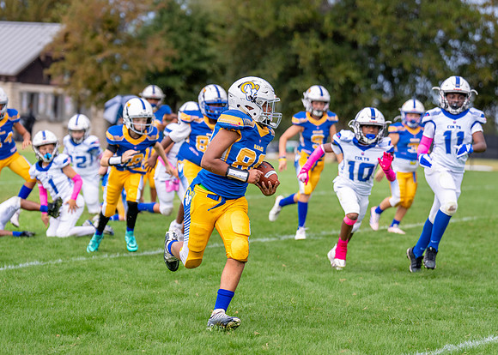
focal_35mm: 145
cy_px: 199
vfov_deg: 9.9
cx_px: 216
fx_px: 2050
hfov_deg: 13.8
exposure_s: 1/2000
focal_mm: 118
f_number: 2.8
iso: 250
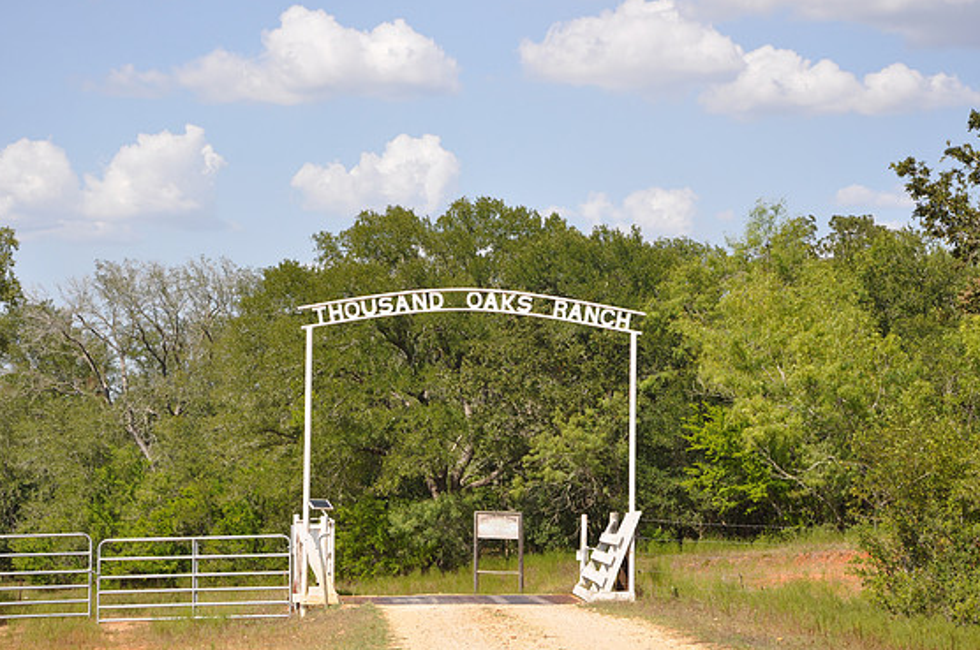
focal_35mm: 97
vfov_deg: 14.1
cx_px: 490
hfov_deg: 21.1
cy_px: 332
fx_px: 2637
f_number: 8
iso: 200
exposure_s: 1/250
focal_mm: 62
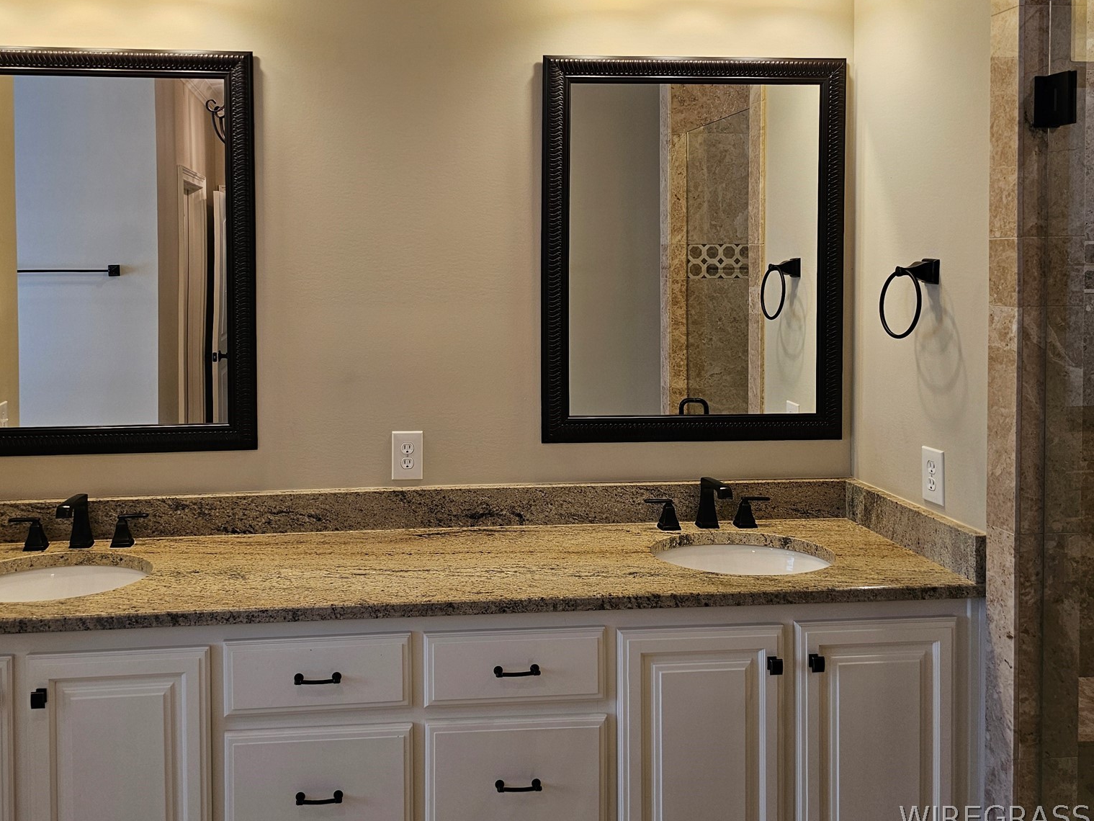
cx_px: 437
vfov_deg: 44.9
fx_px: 980
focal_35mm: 31
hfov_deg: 57.9
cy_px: 291
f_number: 1.7
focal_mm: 6.3
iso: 80
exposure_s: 1/120
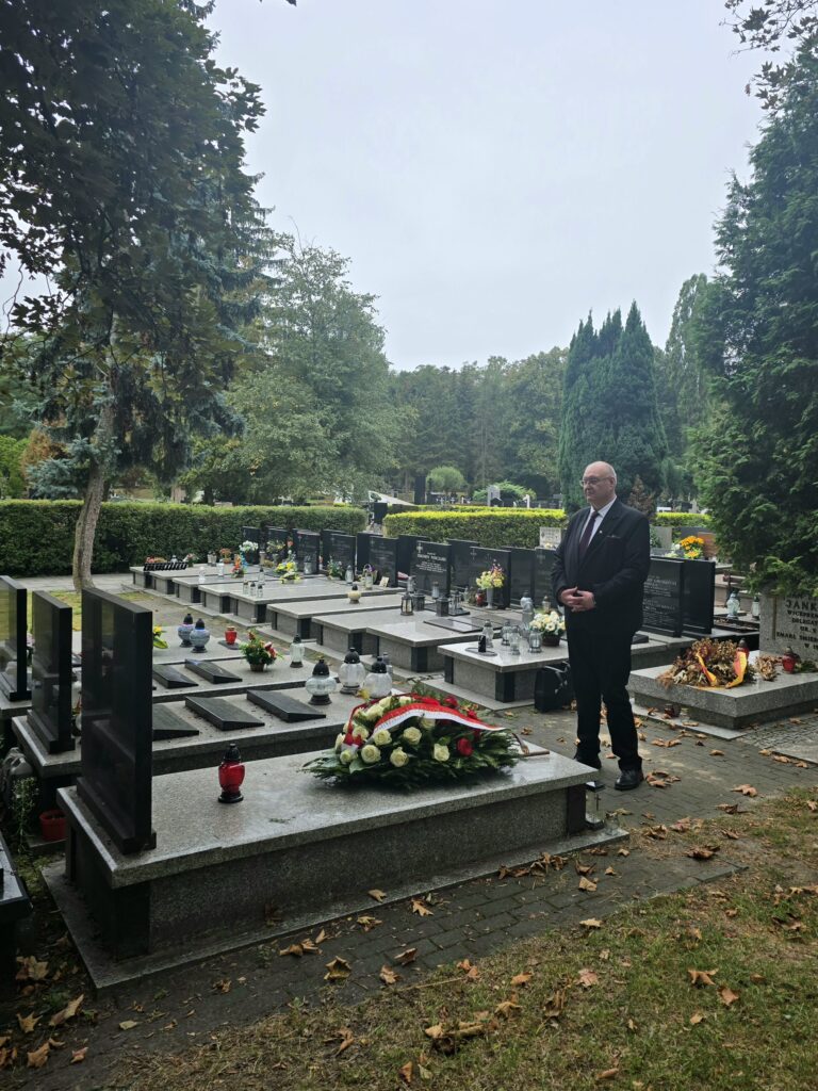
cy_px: 546
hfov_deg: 58.9
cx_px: 409
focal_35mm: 23
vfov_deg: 73.9
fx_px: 725
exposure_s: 1/323
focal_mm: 6.3
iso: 12
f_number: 1.7
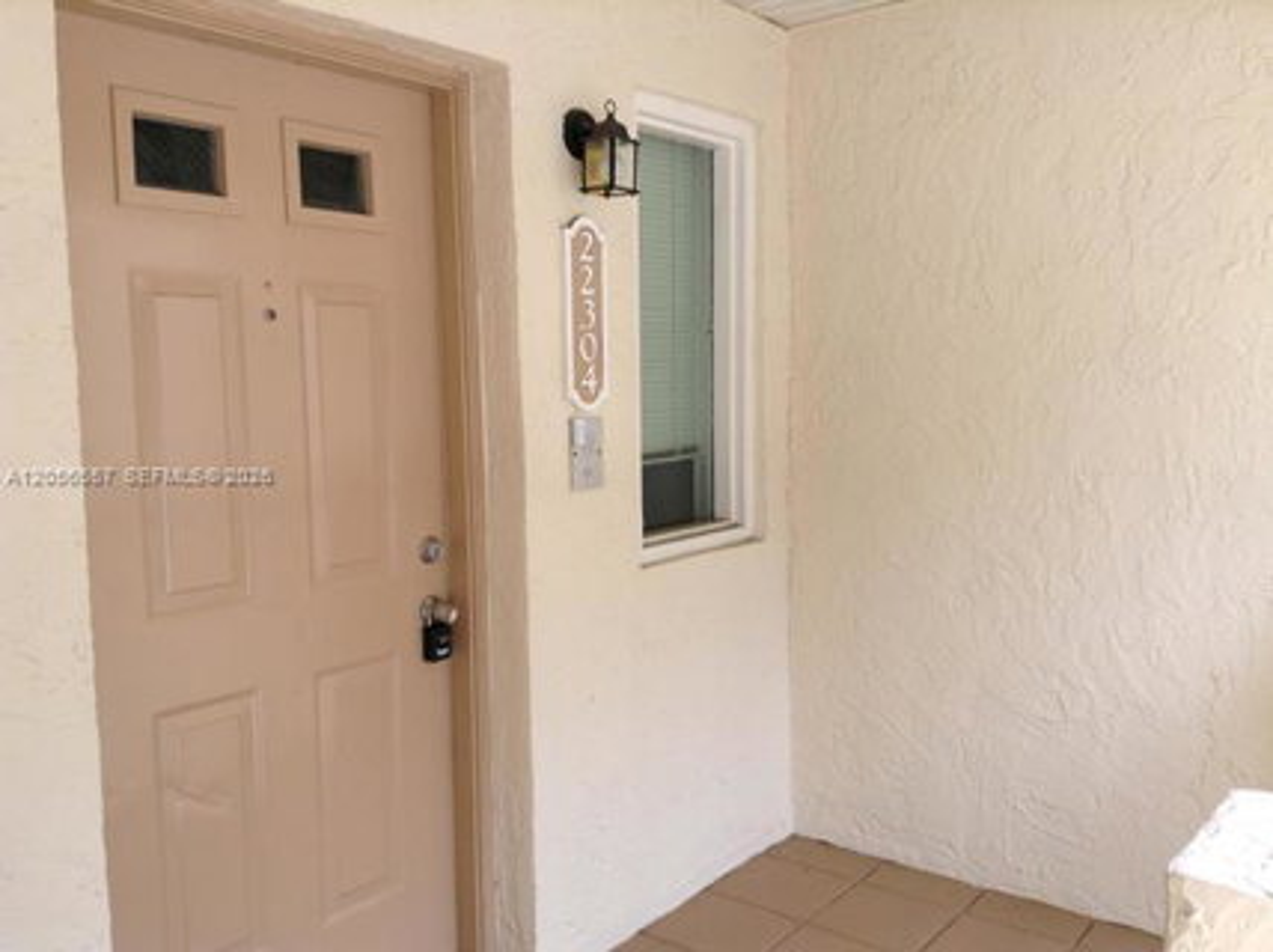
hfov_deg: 55.4
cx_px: 636
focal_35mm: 33
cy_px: 476
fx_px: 1212
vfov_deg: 42.9
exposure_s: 1/121
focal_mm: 3.3
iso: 25
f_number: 2.4
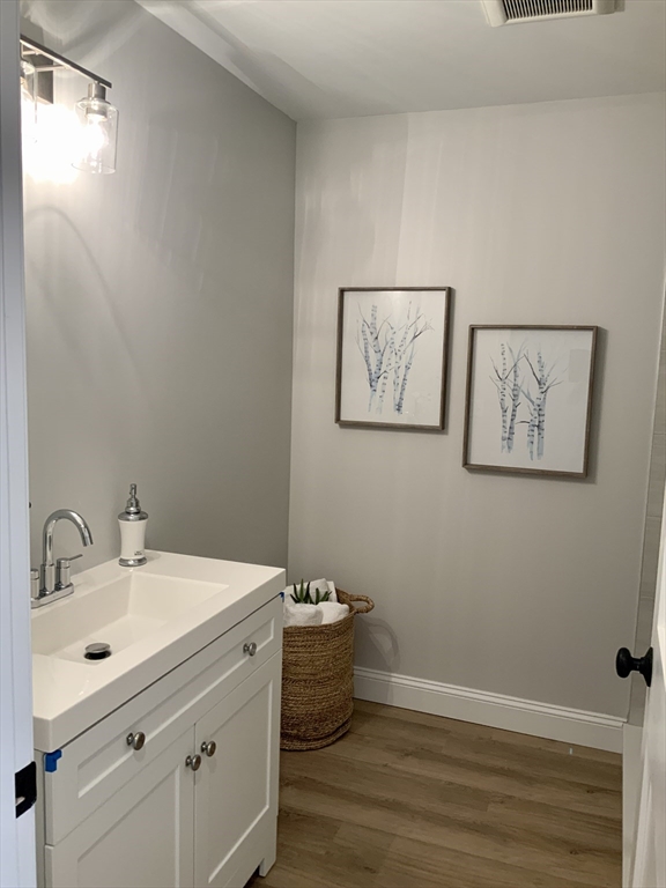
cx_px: 333
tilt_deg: -8.4
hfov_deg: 48.2
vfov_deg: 61.7
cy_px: 444
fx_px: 744
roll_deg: -0.3
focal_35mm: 29
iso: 80
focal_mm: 3
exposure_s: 1/60
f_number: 1.8
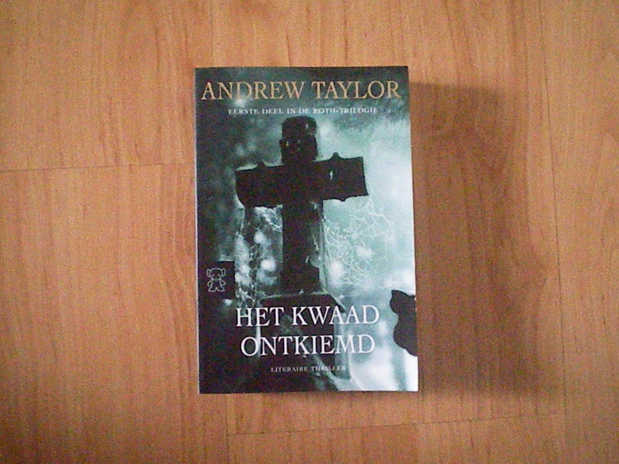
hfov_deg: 49.0
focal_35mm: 38
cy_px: 232
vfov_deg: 37.7
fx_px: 680
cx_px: 310
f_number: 3.1
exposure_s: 1/50
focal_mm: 6.3
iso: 3123
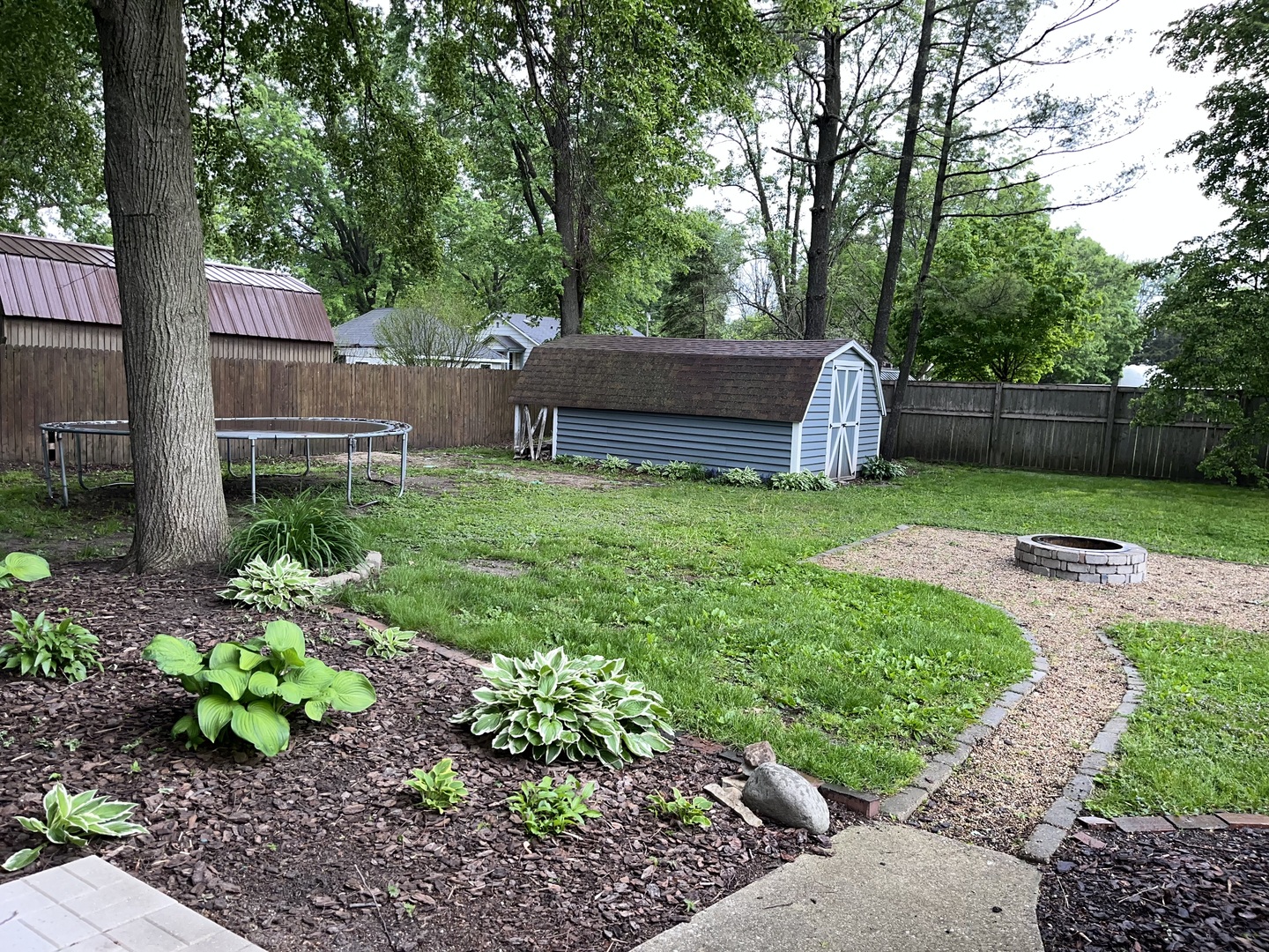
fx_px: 953
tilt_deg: -6.9
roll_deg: -2.2
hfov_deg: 67.3
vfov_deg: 53.1
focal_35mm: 26
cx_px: 634
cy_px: 476
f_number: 1.6
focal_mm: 5.1
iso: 64
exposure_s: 1/122
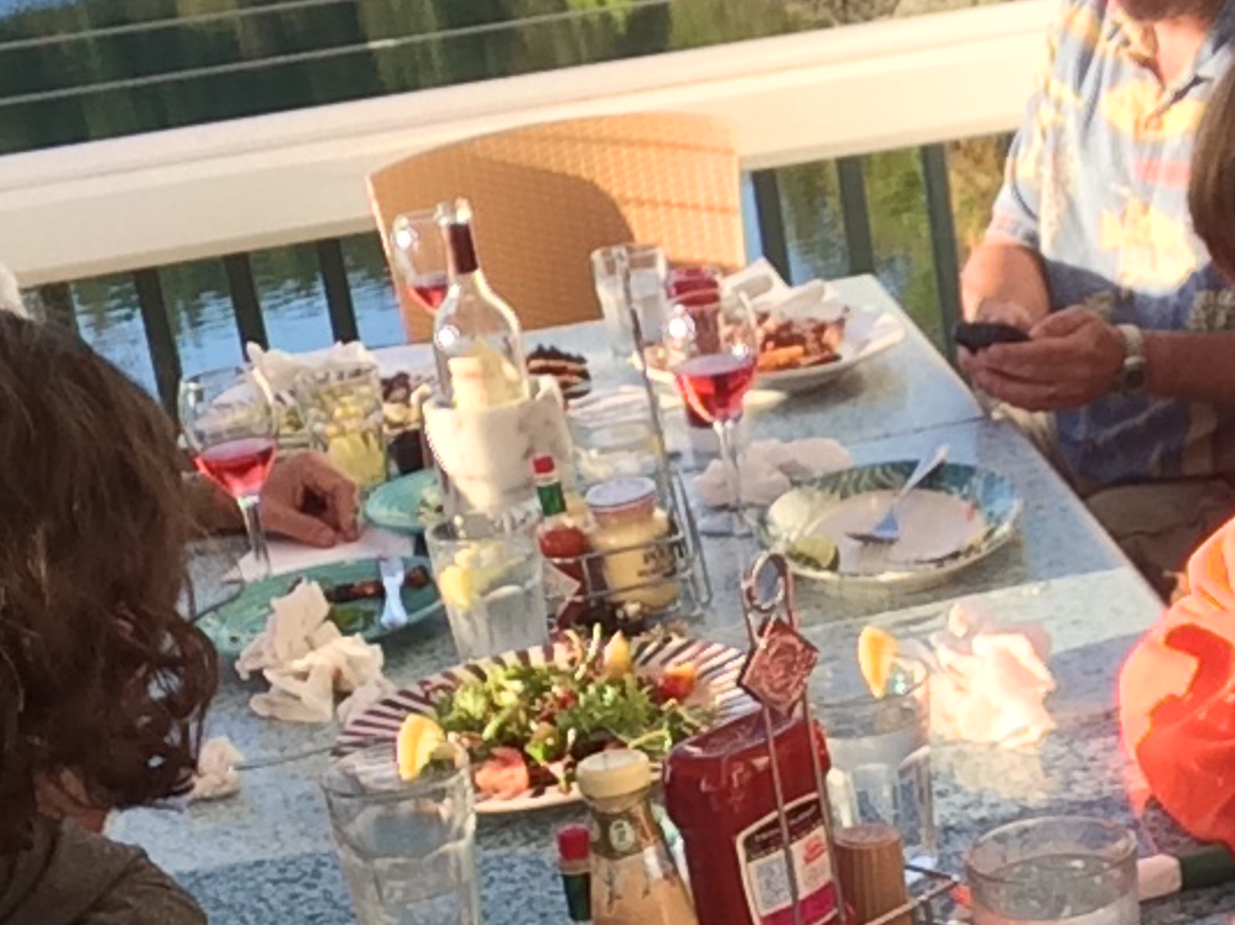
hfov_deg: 24.6
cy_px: 678
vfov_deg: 18.6
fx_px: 2818
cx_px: 838
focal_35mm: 79
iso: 50
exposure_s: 1/218
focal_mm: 2.15
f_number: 2.4
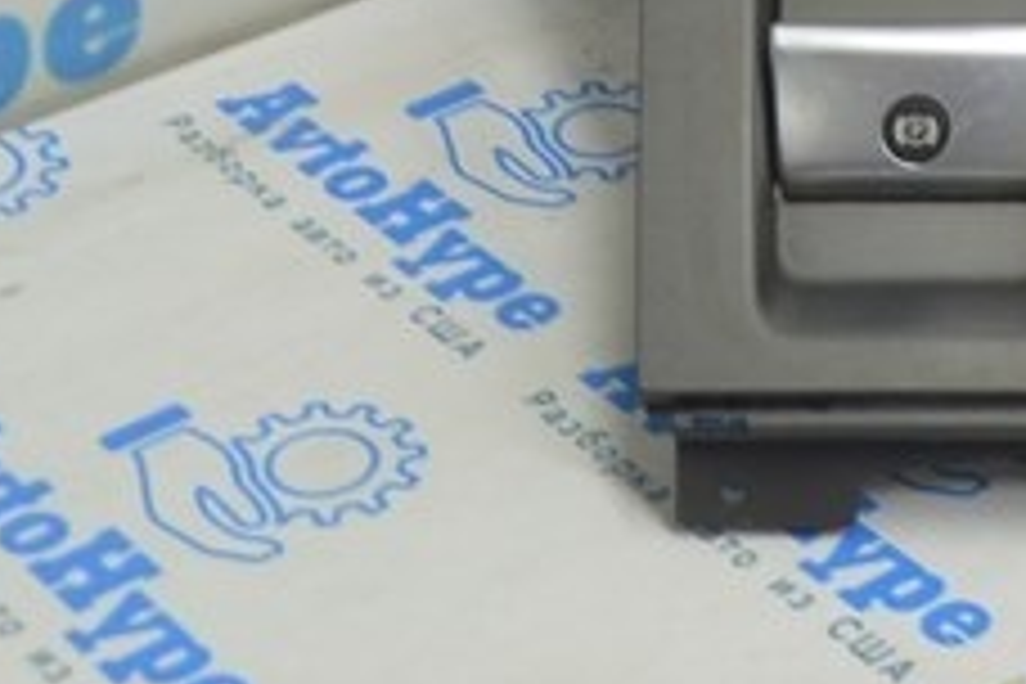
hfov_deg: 13.5
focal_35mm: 148
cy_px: -574
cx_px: 1224
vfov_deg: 8.9
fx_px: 4218
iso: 400
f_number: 5.6
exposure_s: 1/20
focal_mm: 22
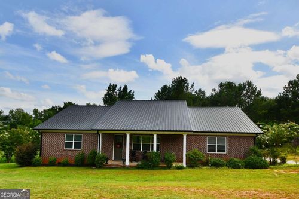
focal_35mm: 15
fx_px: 125
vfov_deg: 77.3
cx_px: 150
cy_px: 100
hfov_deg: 100.4
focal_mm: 10
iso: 125
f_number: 8
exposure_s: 1/250
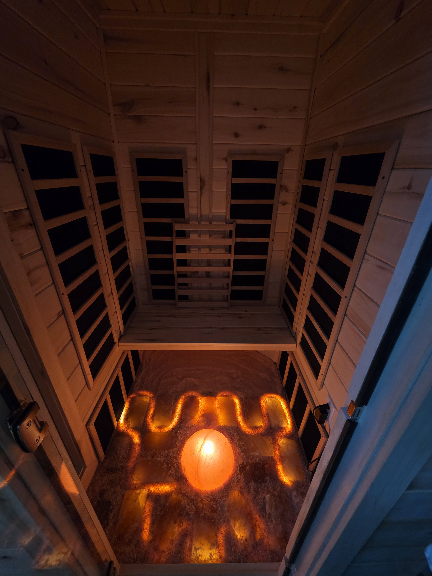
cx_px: 216
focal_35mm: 13
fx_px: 216
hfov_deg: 89.9
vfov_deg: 106.2
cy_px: 288
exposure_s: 1/120
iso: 250
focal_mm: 2.2
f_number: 1.9
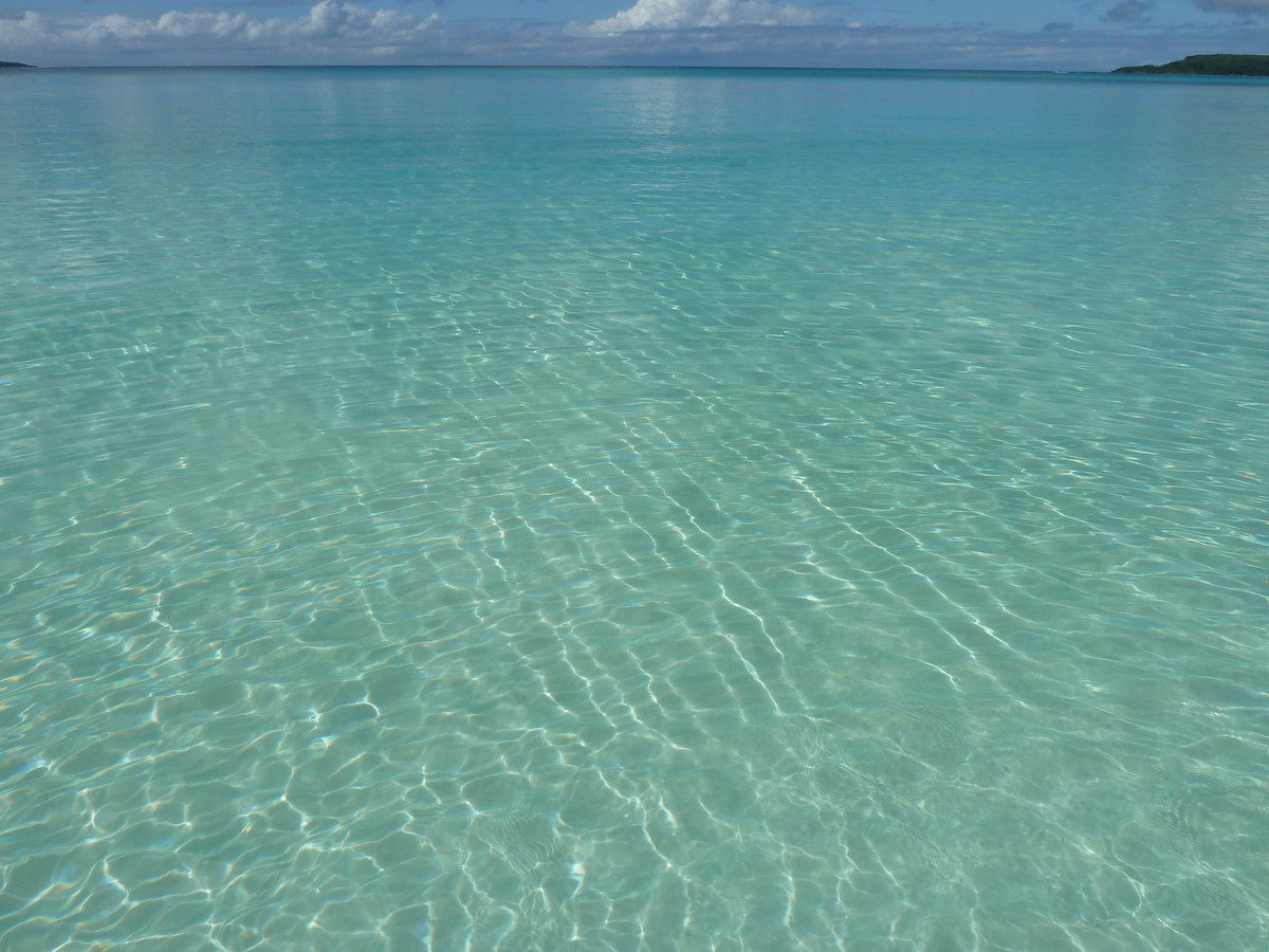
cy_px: 476
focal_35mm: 25
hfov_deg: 69.4
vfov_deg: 54.9
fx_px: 916
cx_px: 634
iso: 80
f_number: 5.6
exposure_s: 1/800
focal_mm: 4.1
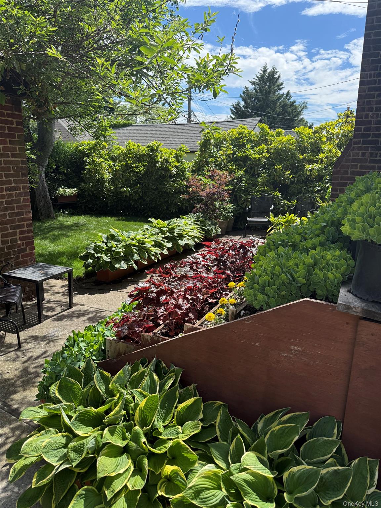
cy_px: 254
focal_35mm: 24
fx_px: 352
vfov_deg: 71.6
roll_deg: -1.1
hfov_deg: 56.8
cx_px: 190
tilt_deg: -14.3
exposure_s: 1/3279
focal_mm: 6.76
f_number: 1.78
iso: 100
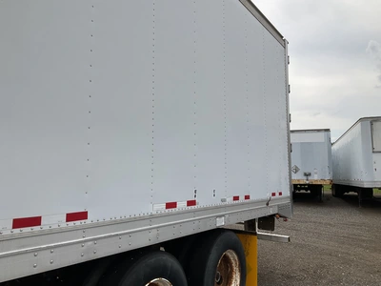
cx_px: 190
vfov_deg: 48.2
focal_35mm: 29
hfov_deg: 61.7
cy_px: 143
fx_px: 319
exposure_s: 1/2320
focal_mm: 3
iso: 25
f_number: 1.8
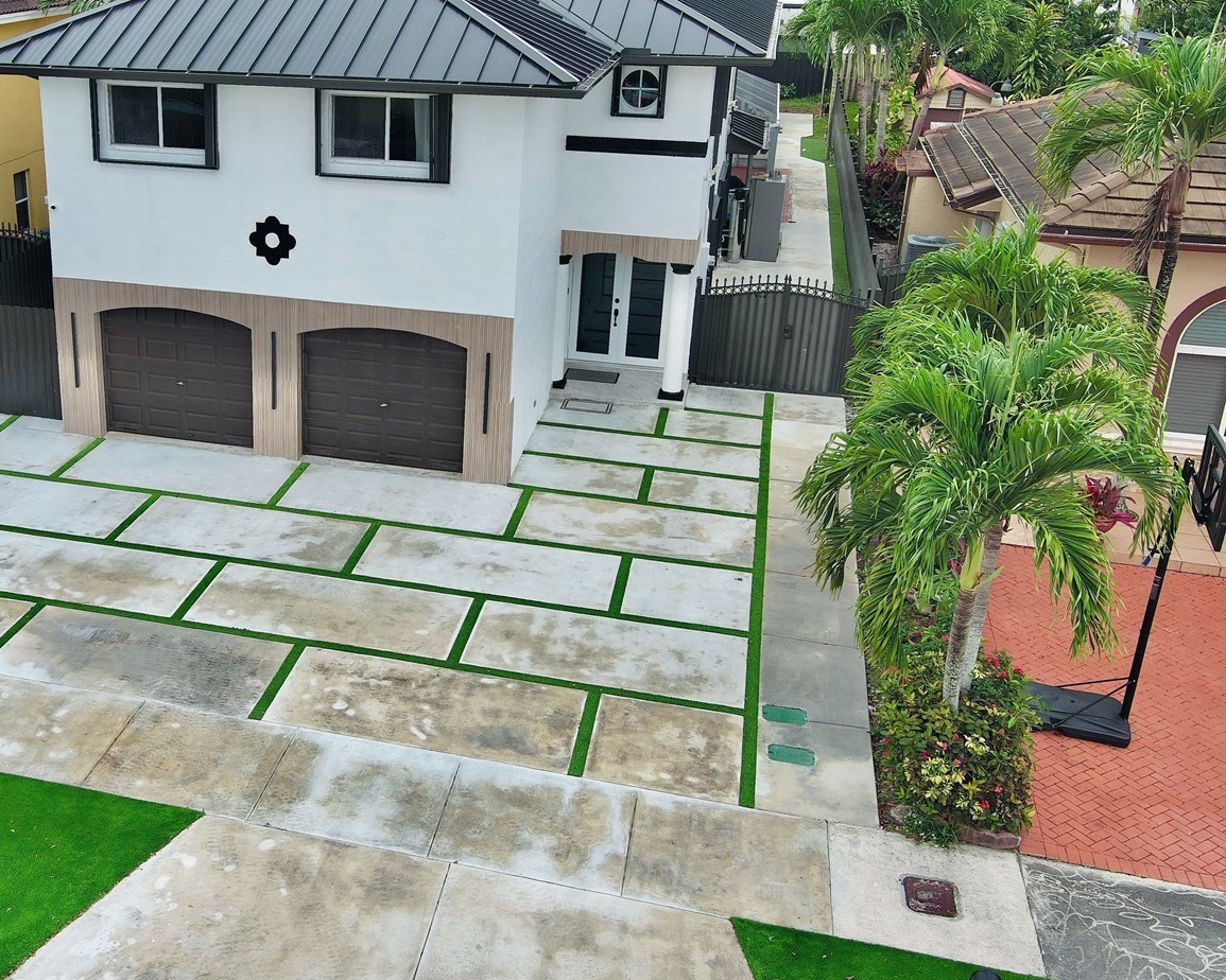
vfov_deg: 37.3
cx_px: 350
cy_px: 413
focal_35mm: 40
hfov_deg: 44.7
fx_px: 1451
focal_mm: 10.57
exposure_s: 1/637
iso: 100
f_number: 2.8
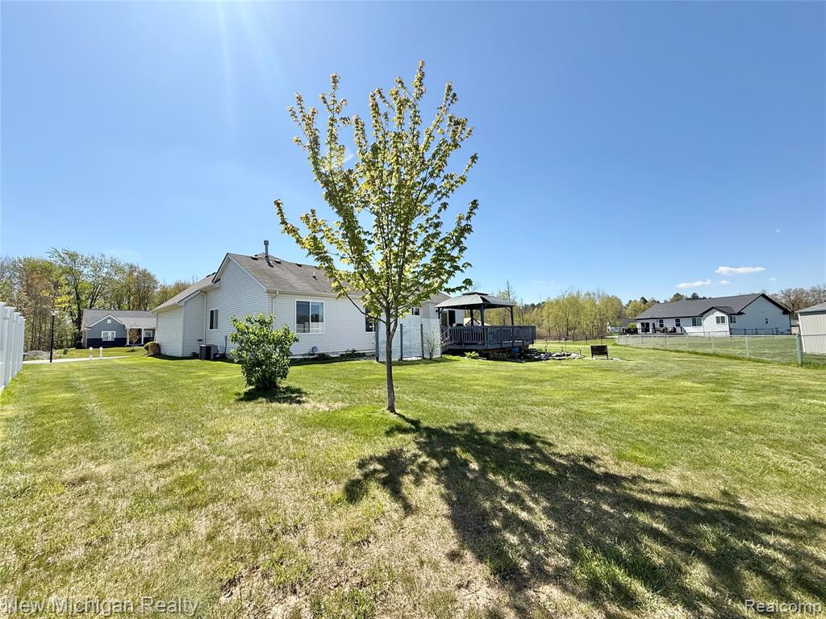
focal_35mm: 14
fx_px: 334
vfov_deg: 85.7
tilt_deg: +5.0
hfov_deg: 102.1
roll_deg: +1.2
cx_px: 413
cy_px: 310
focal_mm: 2.22
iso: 50
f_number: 2.2
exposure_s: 1/2024
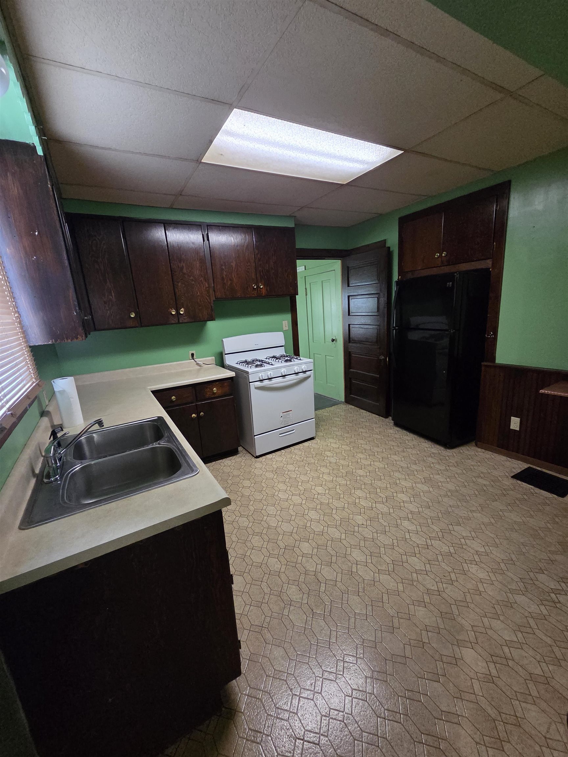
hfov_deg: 89.9
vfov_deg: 106.2
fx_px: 284
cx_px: 284
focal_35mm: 13
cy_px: 378
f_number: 2.2
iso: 1250
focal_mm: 2.2
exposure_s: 1/60
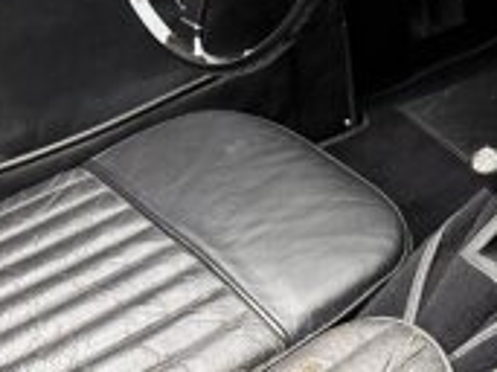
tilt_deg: -34.1
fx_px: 1291
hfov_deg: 20.5
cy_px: 282
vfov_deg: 16.3
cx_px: 584
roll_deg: +2.4
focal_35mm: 90
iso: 500
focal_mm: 6.76
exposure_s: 1/49
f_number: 1.78
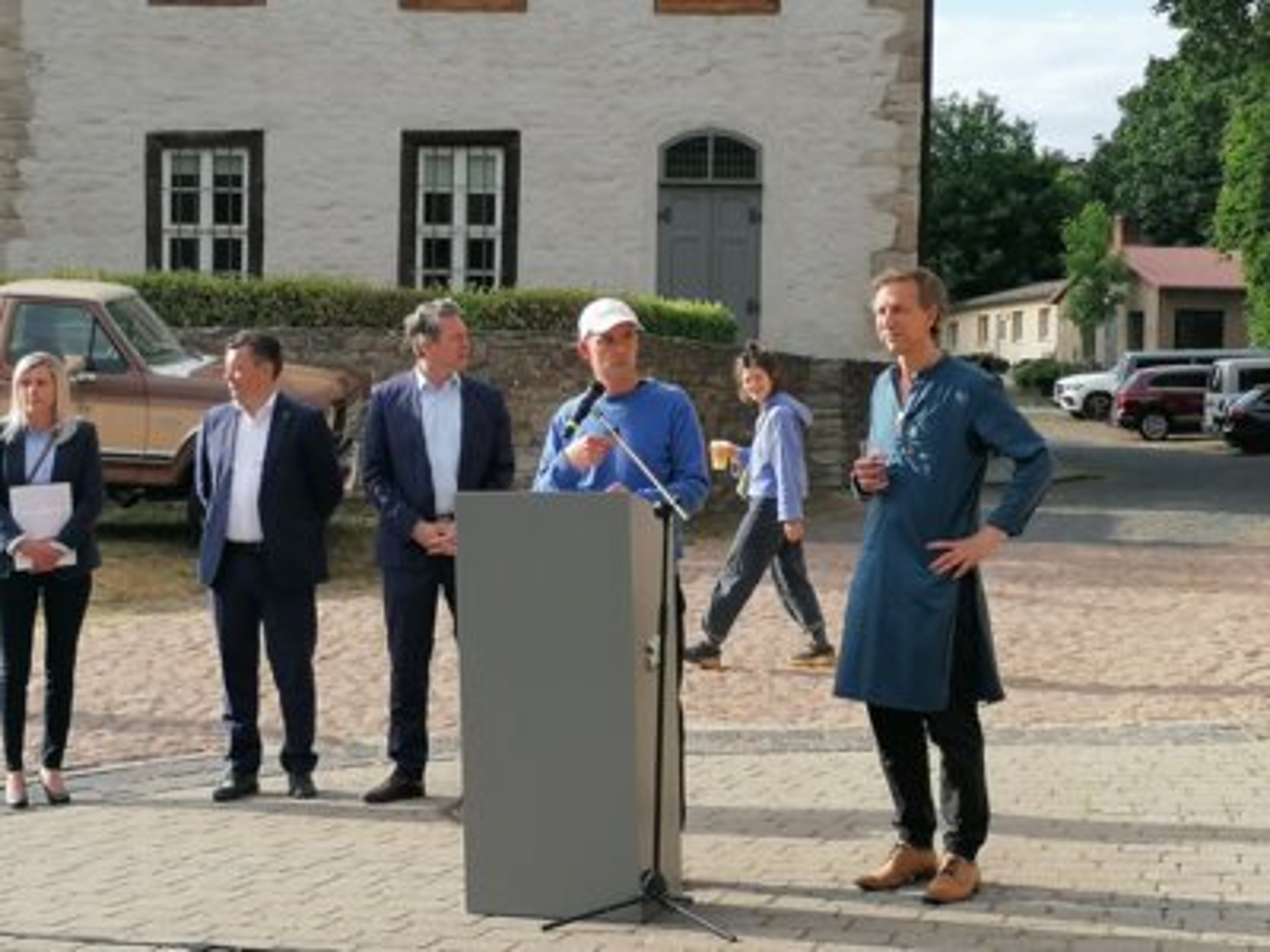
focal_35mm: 79
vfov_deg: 18.7
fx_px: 2898
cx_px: 635
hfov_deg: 24.7
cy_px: 476
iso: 50
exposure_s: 1/742
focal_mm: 4.75
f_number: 1.8
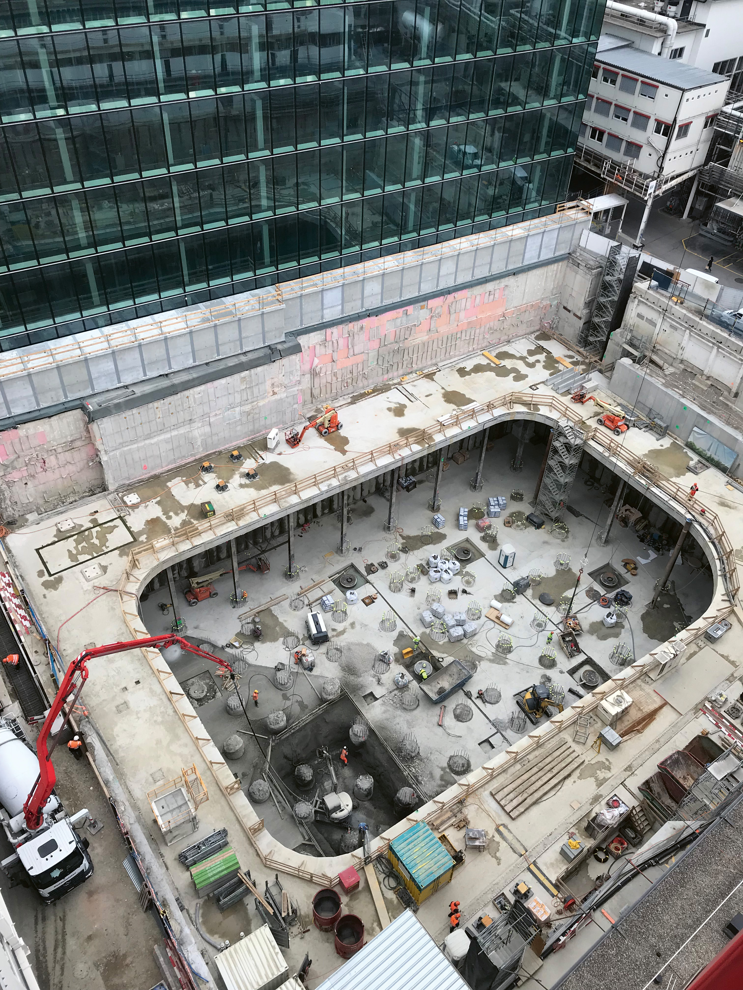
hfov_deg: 49.7
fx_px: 801
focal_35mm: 28
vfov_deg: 63.4
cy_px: 495
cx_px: 372
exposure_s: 1/281
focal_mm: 3.99
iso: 20
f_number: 1.8
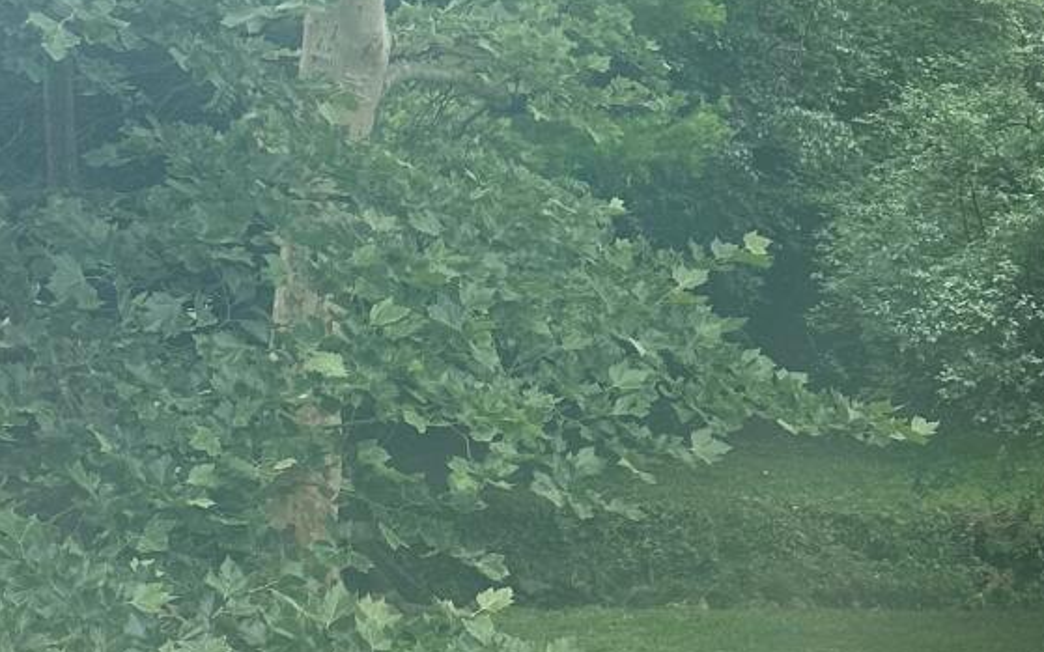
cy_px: 1007
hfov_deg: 22.7
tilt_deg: -25.7
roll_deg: -2.1
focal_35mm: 91
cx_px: 680
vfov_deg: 13.4
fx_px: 2588
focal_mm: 6.86
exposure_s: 1/630
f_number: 1.78
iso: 80
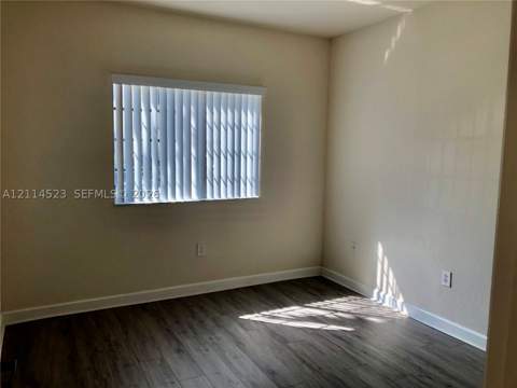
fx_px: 418
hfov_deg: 63.4
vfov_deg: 49.7
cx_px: 258
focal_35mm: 28
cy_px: 194
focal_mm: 3.99
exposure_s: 1/120
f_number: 1.8
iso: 40
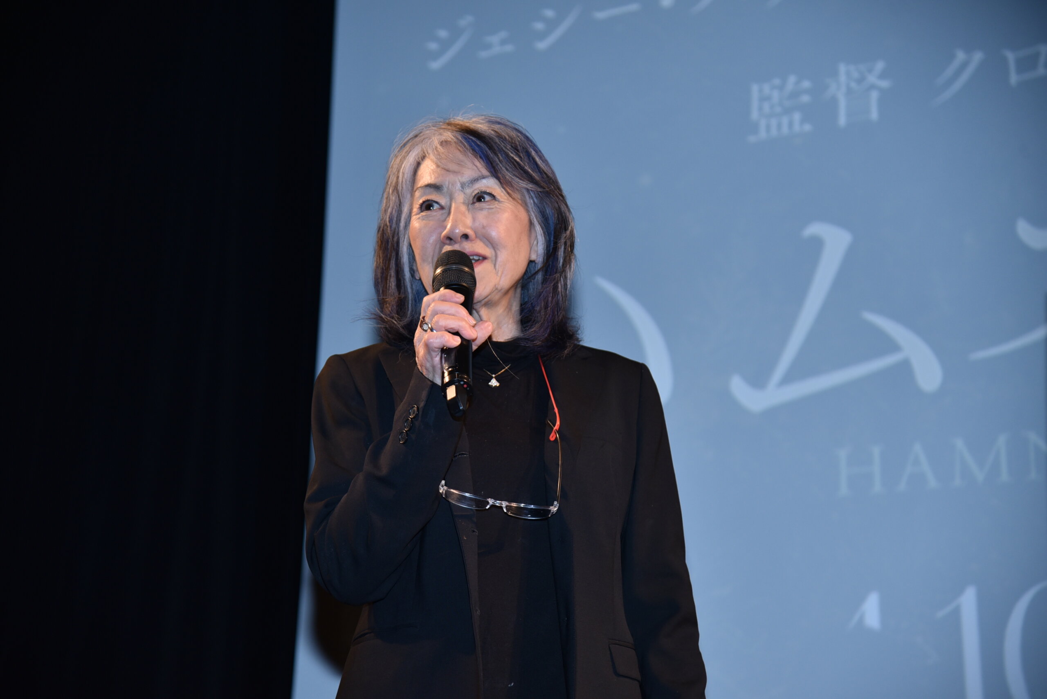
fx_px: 2386
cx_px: 524
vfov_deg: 16.7
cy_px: 350
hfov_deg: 24.8
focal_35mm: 82
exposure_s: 1/200
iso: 640
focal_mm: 82
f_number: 4
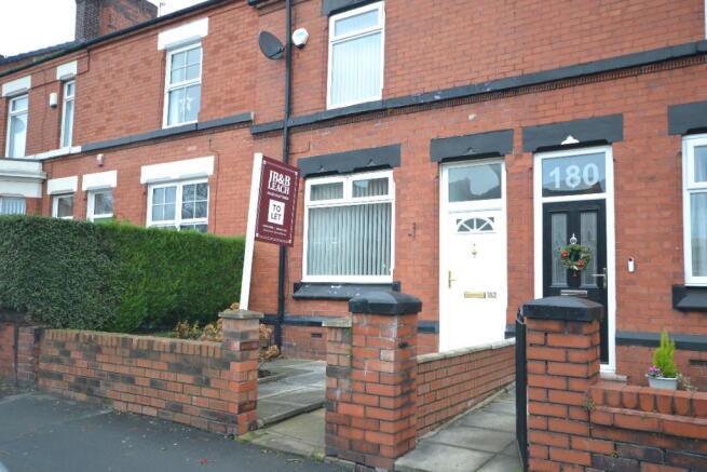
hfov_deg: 61.9
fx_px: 589
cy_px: 236
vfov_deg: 43.6
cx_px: 354
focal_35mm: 30
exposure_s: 1/60
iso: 500
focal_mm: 20
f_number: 5.6
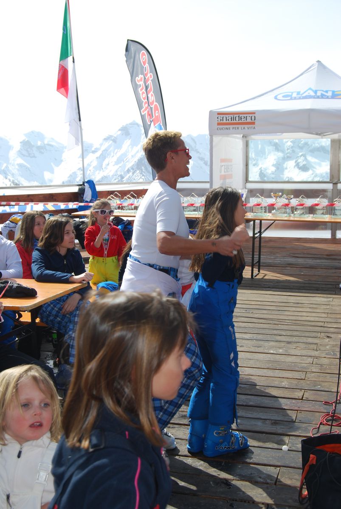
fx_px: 680
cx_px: 170
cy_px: 254
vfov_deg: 41.1
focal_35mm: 48
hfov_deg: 28.1
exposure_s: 1/200
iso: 100
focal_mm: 32
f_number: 8
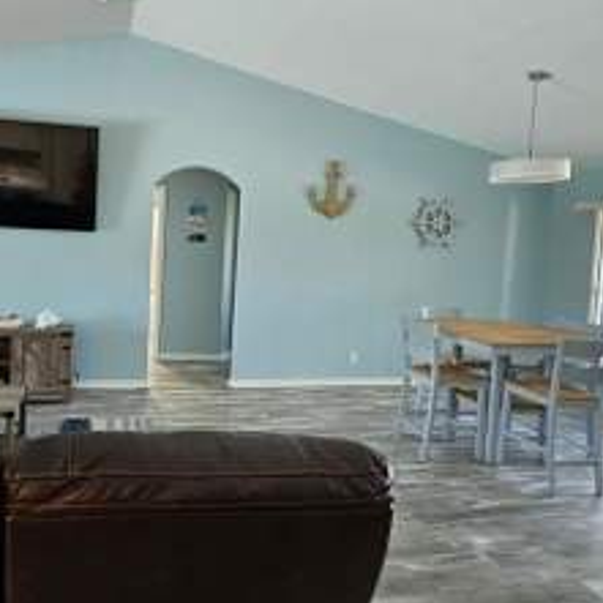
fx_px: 493
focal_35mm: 25
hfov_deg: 61.2
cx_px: 194
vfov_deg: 62.8
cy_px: 270
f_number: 2.2
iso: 320
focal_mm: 2.2
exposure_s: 1/40
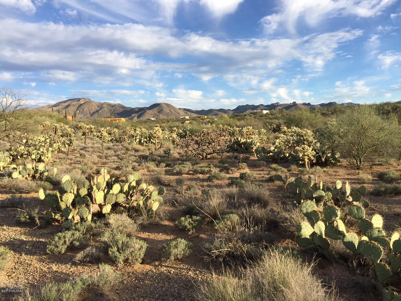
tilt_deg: -2.8
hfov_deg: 61.7
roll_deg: +2.6
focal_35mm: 29
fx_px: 336
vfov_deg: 48.2
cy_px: 150
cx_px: 200
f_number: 2.2
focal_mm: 4.15
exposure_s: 1/989
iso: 32
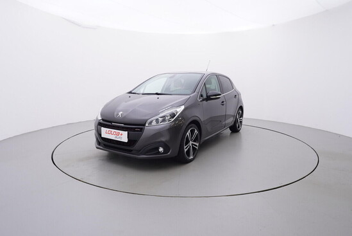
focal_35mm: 22
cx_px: 176
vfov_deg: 56.2
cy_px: 118
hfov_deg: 77.3
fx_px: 220
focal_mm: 15
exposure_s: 1/80
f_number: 5
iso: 200
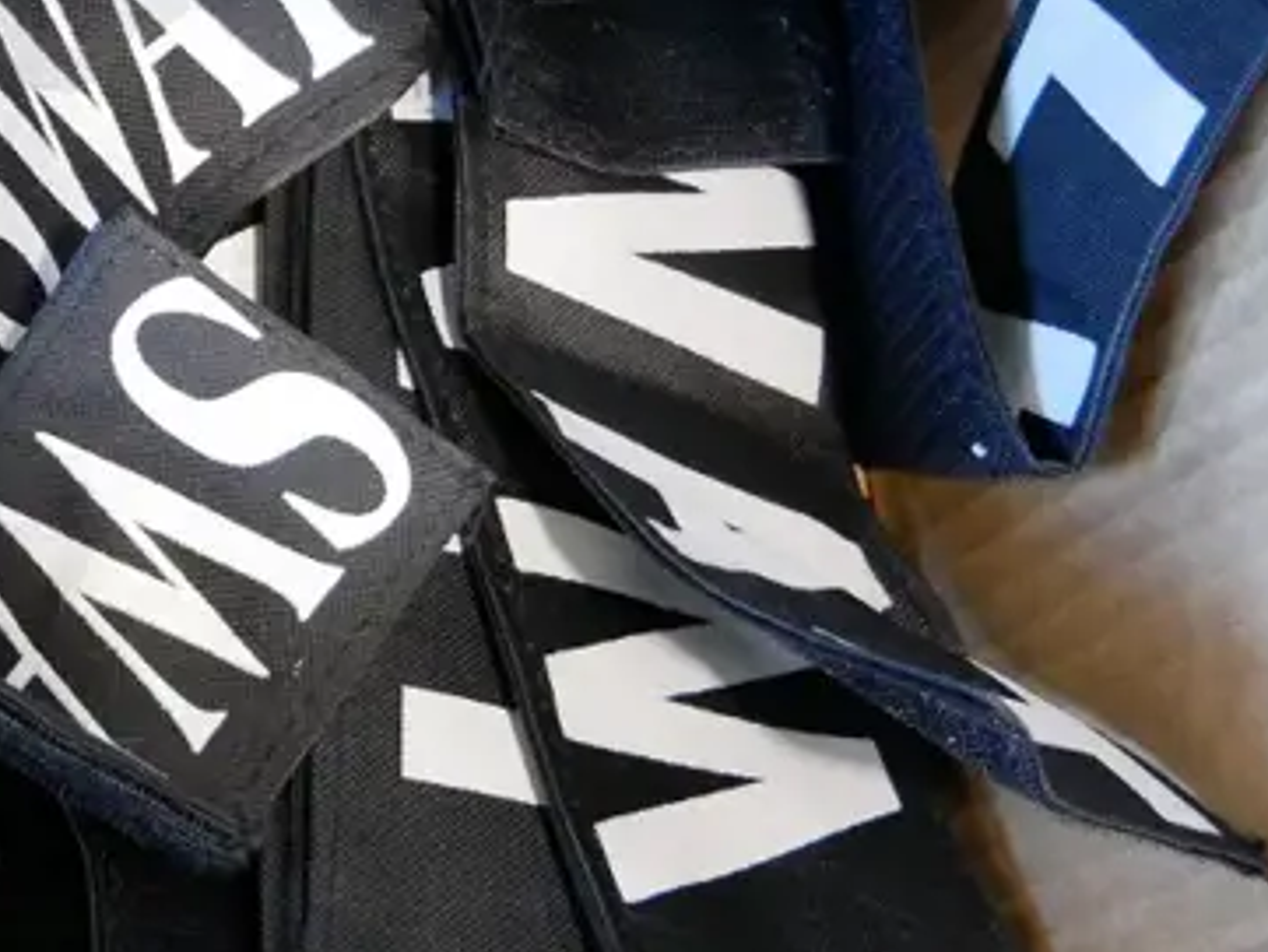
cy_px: 292
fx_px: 3115
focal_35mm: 85
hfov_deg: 21.0
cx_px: -348
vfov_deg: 17.3
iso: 2000
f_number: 3.7
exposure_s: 1/60
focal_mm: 15
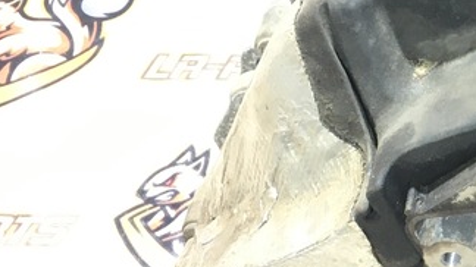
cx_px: 755
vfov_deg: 10.3
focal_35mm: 117
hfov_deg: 16.4
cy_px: 91
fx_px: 1476
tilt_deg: -45.2
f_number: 2.2
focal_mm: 4.15
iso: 80
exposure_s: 1/33
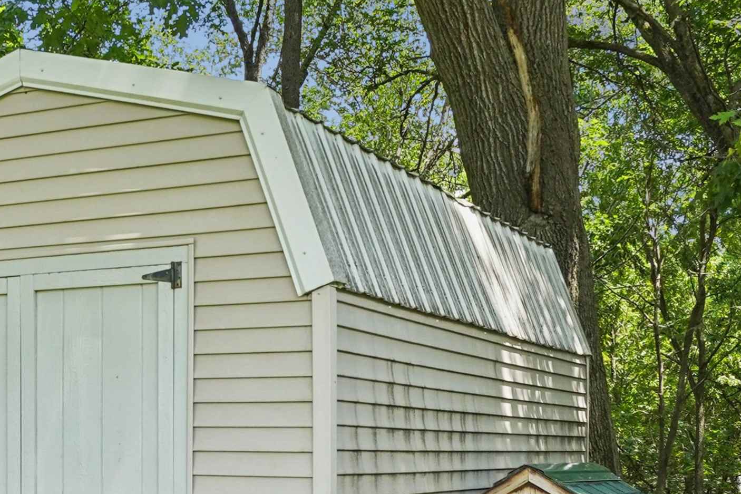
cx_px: 122
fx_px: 1214
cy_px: 411
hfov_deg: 32.8
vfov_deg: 22.6
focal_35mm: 59
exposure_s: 1/125
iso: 400
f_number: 9
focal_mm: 18
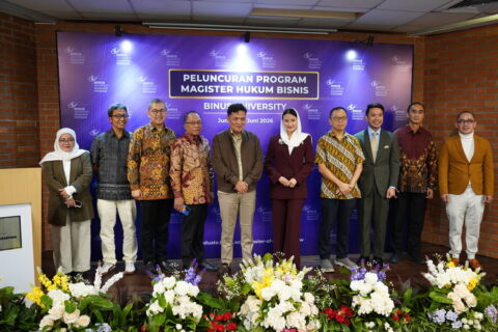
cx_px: 249
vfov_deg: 43.6
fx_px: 415
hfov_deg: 61.9
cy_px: 166
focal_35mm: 30
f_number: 2.8
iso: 1600
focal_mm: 30
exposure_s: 1/100
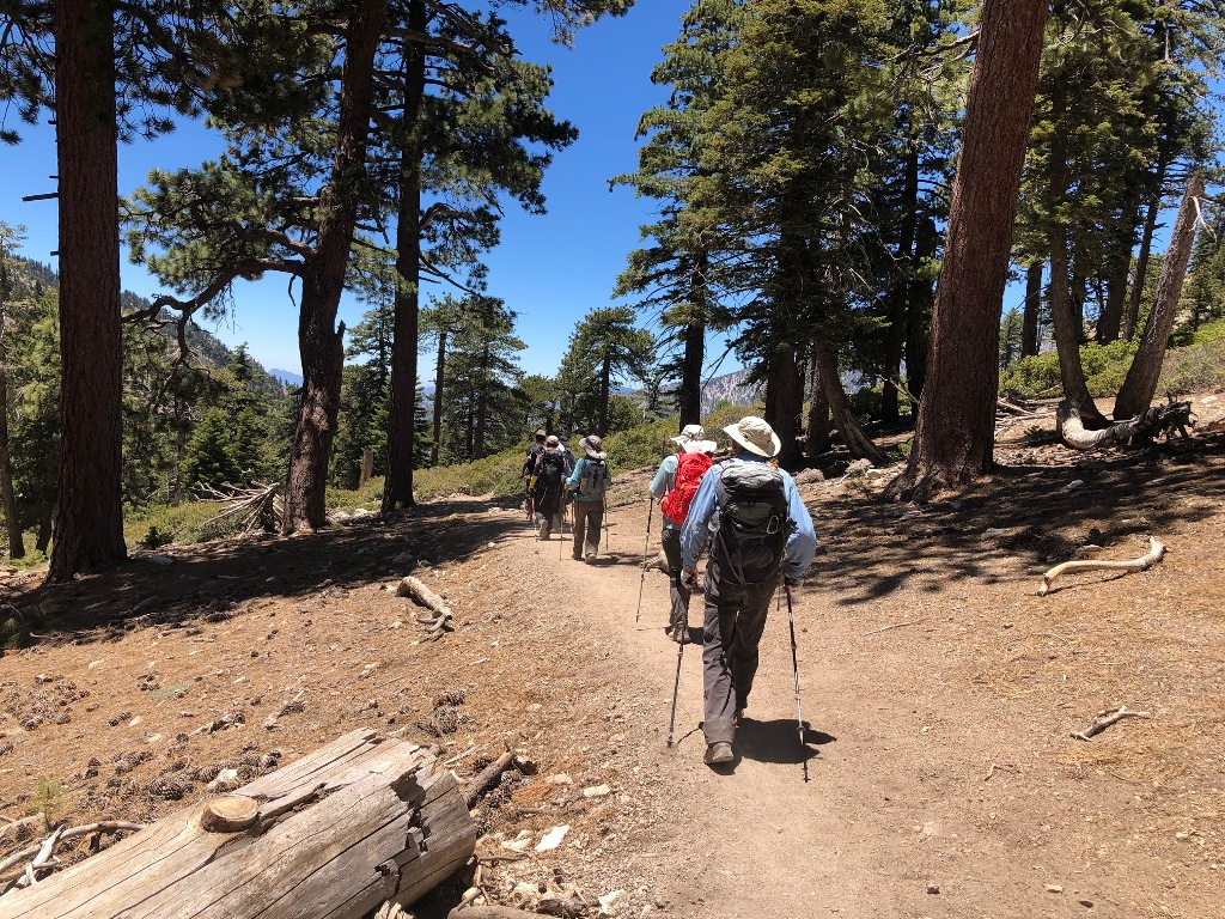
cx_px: 612
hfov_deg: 63.4
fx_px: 991
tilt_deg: -7.7
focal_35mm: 28
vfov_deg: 49.7
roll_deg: -3.8
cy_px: 460
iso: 20
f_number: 1.8
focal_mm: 3.99
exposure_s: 1/1263
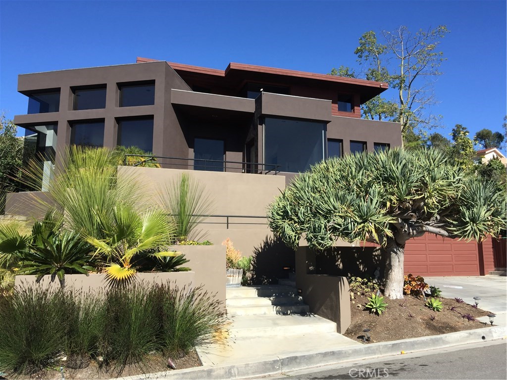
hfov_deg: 61.7
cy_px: 190
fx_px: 425
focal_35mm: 29
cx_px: 254
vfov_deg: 48.2
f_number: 2.2
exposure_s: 1/1522
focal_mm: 4.15
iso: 32
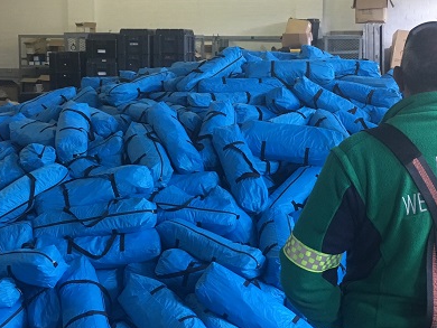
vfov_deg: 26.5
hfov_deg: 34.9
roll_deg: -1.0
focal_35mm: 55
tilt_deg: -6.8
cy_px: 123
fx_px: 695
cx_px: 225
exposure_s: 1/33
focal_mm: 4.15
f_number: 2.2
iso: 160
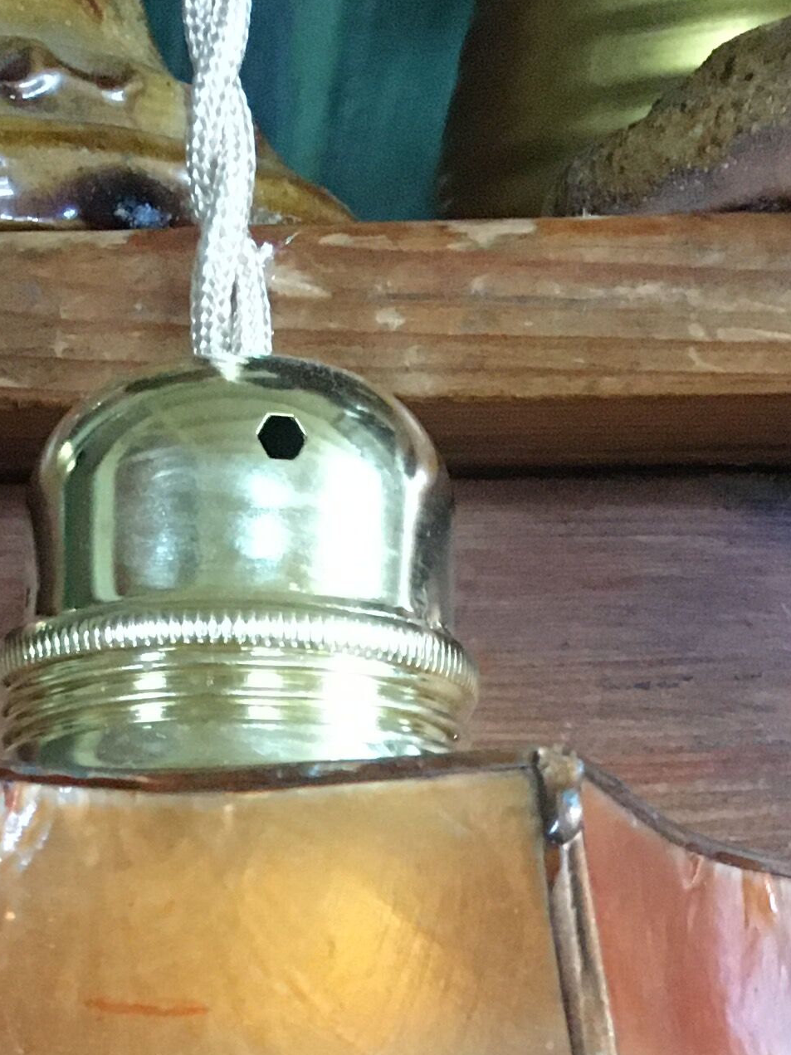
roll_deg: -0.2
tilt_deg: -14.0
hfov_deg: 16.0
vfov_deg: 18.8
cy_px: 1577
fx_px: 2803
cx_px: 215
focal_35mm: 92
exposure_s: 1/17
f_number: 2.2
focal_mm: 4.15
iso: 200
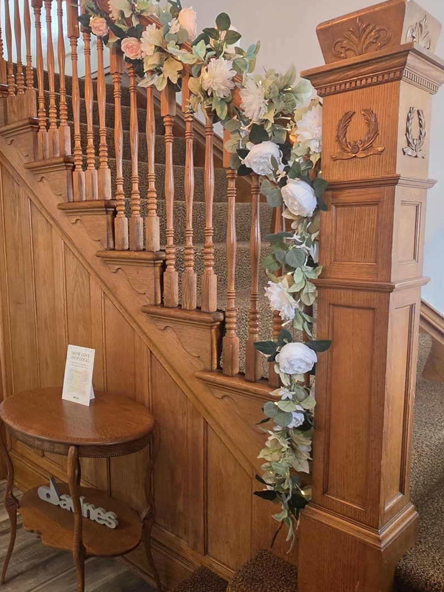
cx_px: 170
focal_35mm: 28
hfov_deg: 49.3
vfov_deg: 63.4
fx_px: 479
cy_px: 312
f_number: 1.9
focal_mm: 2.2
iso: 250
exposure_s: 1/60
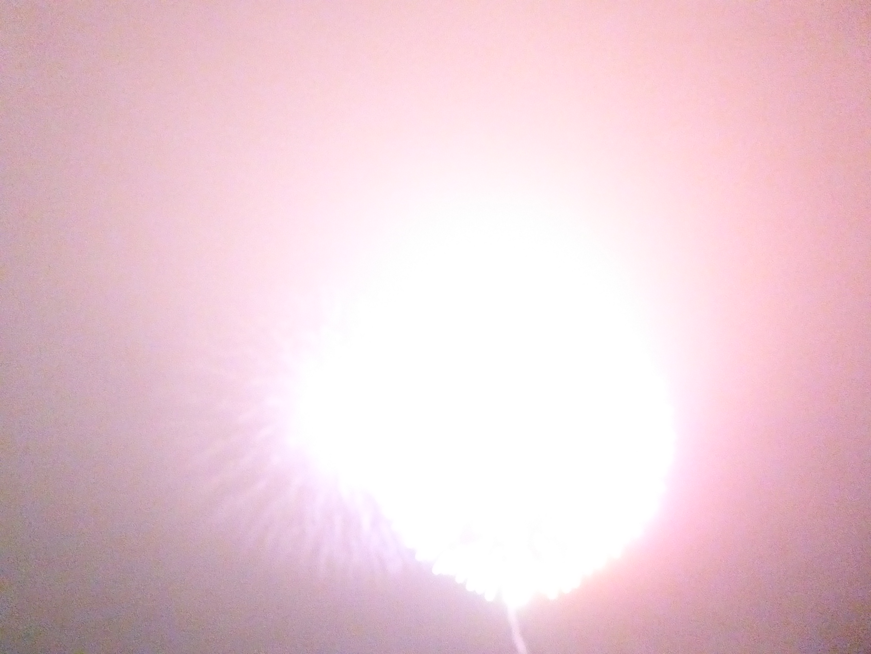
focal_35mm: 25
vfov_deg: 54.9
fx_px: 629
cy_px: 327
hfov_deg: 69.4
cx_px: 436
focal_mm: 4.3
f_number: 3.3
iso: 6400
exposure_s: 1/4
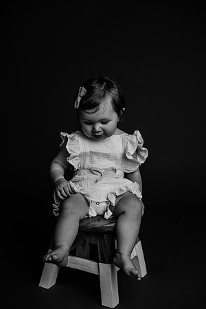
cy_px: 154
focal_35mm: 50
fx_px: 429
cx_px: 103
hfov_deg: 27.0
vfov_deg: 39.6
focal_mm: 50
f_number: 3.2
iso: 100
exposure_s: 1/160
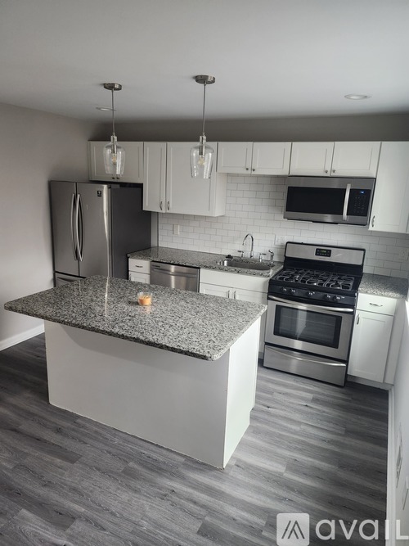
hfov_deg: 58.9
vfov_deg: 73.9
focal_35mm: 23
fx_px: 362
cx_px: 204
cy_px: 273
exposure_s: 1/120
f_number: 1.8
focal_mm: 5.54
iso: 640
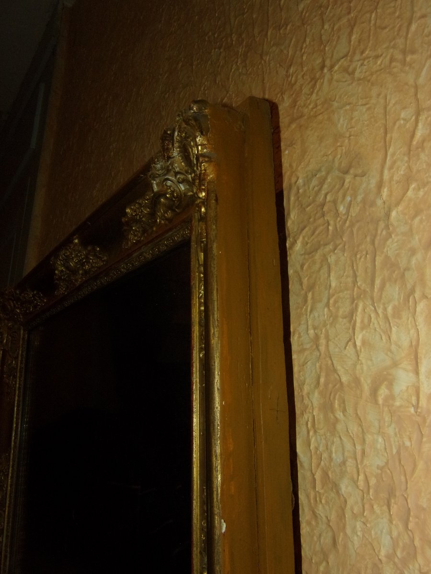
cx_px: 216
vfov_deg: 60.0
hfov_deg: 46.8
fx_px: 498
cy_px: 287
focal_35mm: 30
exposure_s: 1/34
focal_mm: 5.4
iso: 200
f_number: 3.7
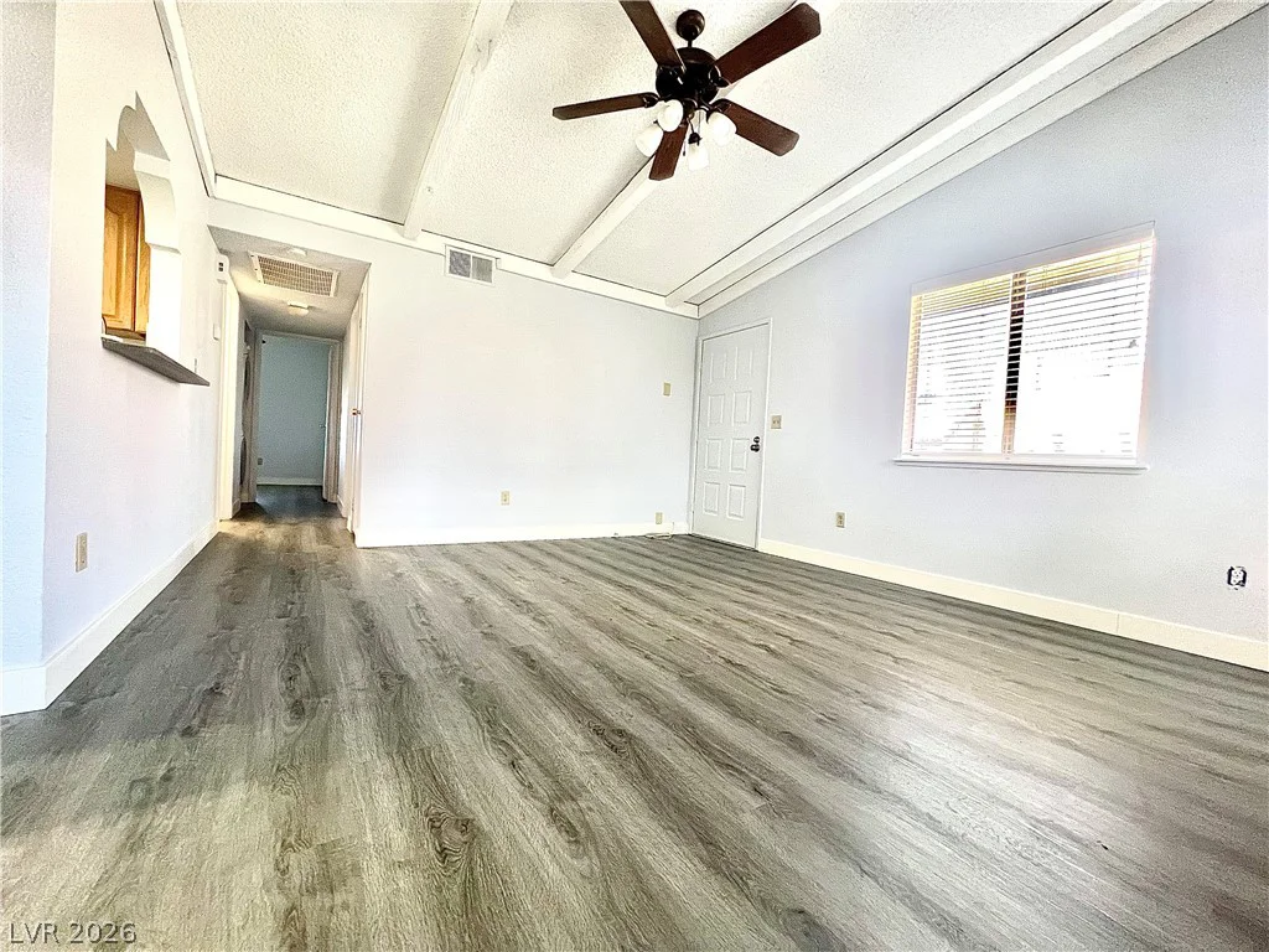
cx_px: 634
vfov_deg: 89.9
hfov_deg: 106.2
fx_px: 477
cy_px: 476
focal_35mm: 13
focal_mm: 1.57
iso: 320
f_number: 1.8
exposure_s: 1/60
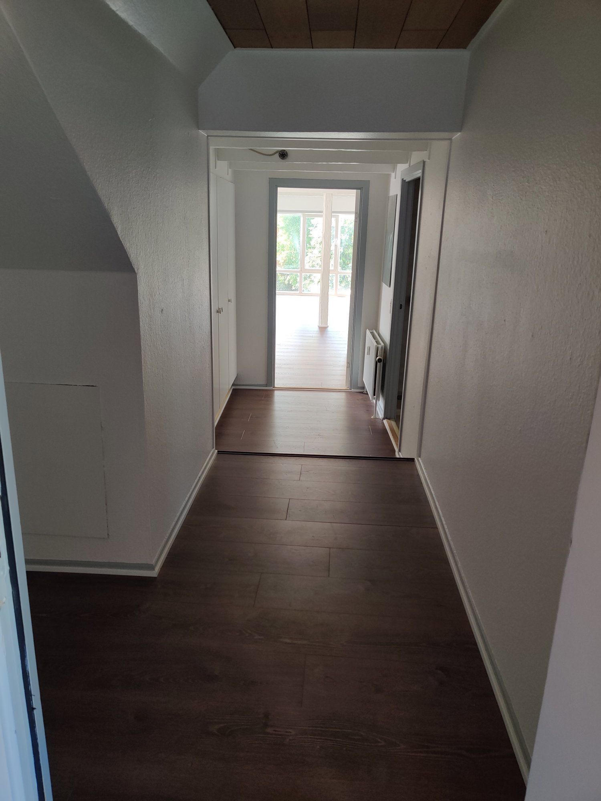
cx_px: 300
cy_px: 400
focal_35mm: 27
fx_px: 625
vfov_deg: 65.3
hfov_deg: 51.4
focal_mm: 4.75
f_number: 1.65
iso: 160
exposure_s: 1/50
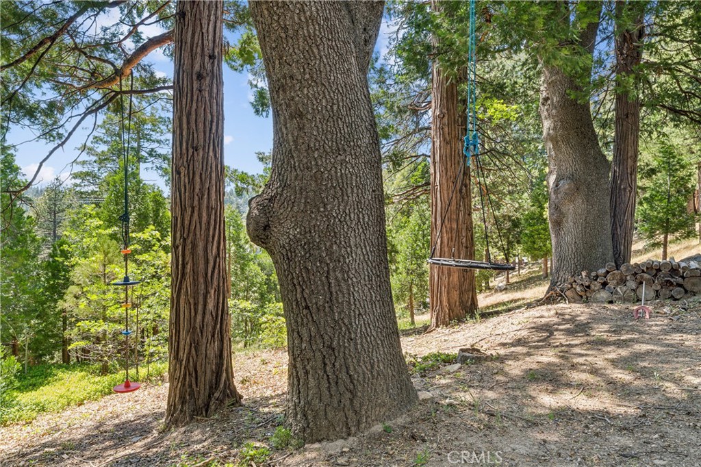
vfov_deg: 56.8
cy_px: 234
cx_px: 350
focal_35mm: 22
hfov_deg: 78.1
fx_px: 432
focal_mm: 22.2
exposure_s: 1/2.5
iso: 100
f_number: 22
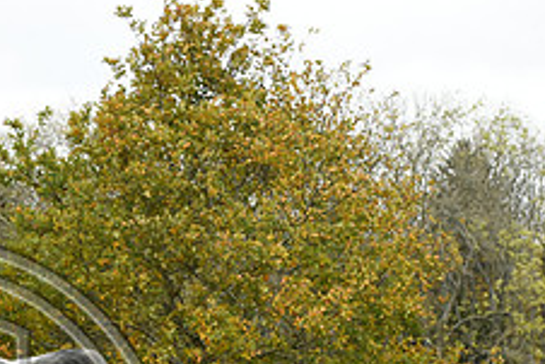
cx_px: -104
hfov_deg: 9.3
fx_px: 3302
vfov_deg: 6.3
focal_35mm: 218
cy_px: 451
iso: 3200
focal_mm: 85
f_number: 5.6
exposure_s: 1/1250
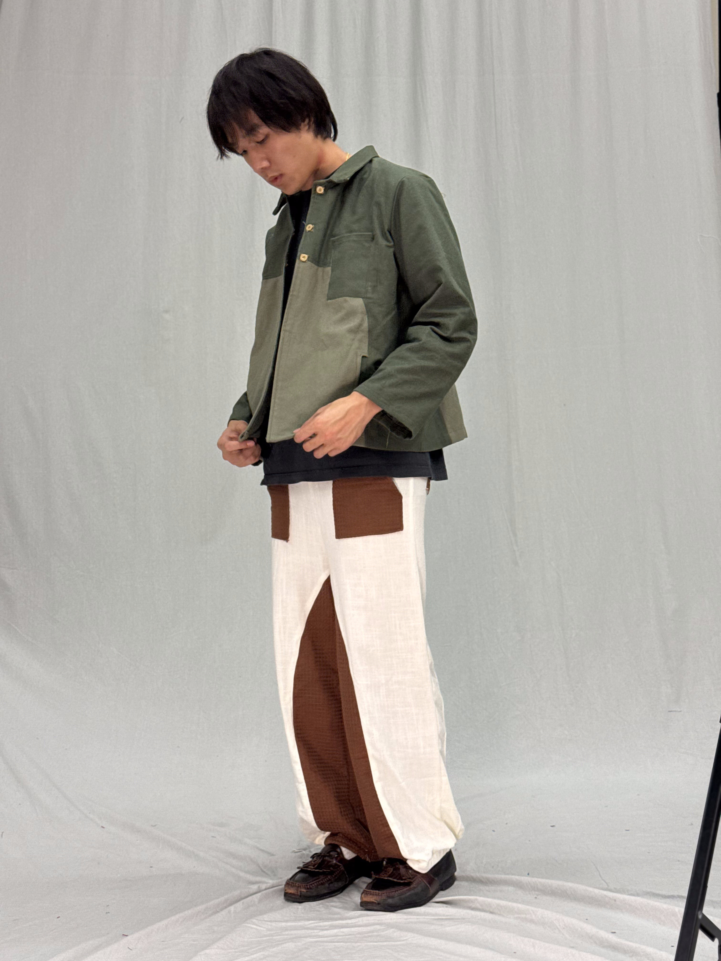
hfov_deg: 30.3
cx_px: 360
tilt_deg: +1.0
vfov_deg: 39.7
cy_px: 480
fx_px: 1333
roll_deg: +1.6
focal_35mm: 48
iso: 160
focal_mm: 6.76
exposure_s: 1/136
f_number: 1.78
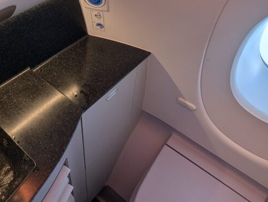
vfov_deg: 42.1
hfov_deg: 54.9
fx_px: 256
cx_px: 110
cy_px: 58
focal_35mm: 33
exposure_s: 1/111
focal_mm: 2.35
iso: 50
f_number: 2.2
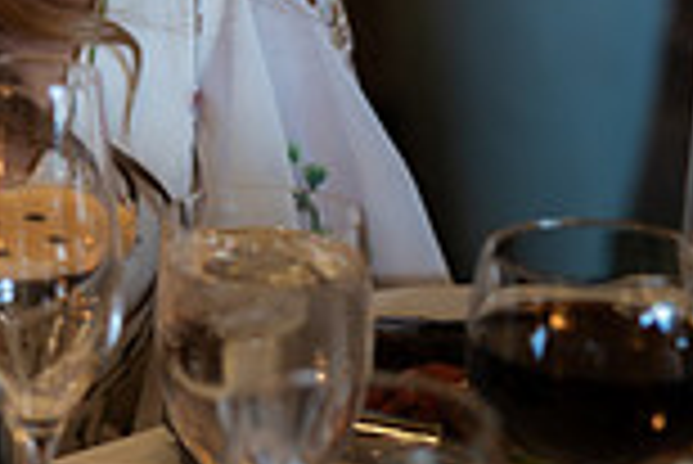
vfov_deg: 7.2
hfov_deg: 10.3
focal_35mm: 188
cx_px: -580
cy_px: -306
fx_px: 3622
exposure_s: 1/125
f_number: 2.2
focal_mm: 50
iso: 1600
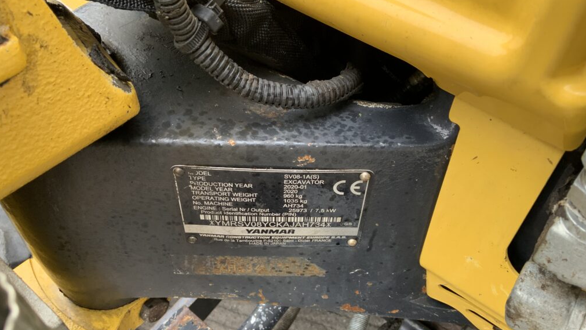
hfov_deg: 61.0
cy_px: 198
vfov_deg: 36.6
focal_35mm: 32
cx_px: 293
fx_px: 497
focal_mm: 3
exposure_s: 1/122
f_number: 1.8
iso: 50
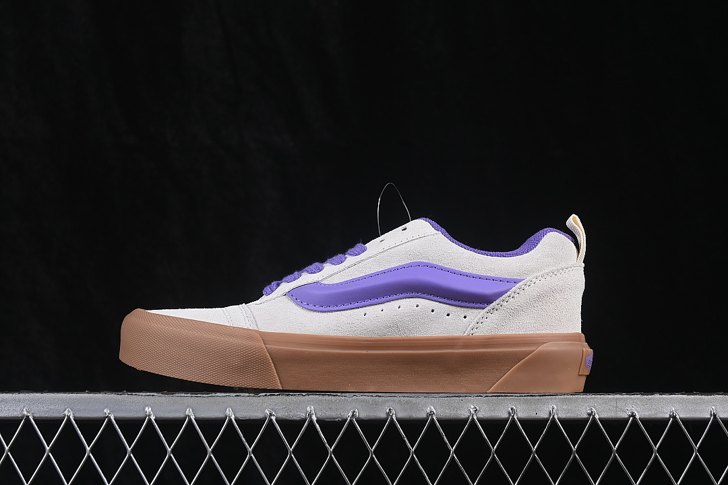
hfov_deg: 27.0
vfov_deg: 18.2
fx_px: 1517
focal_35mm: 75
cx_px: 364
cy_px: 242
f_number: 8
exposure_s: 1/80
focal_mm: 50
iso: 160
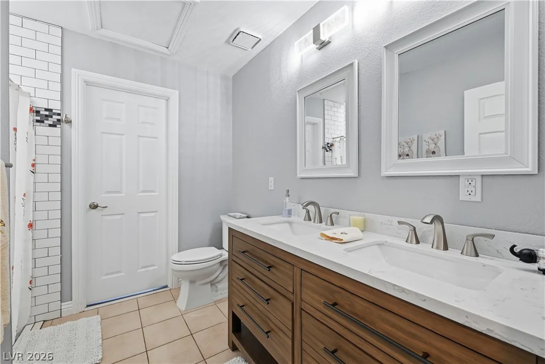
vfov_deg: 77.3
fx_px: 227
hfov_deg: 100.4
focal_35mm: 15
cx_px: 272
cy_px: 182
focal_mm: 15
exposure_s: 1/160
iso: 500
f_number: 9
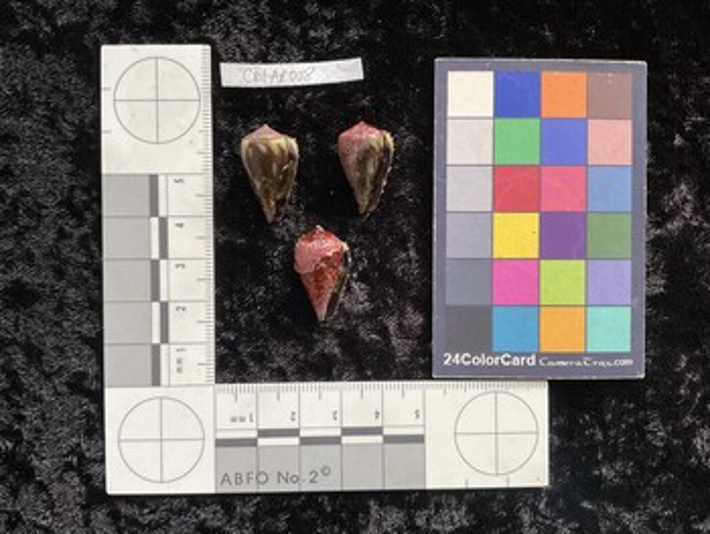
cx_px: 355
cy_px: 267
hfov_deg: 61.6
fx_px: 595
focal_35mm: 29
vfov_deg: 48.3
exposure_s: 1/60
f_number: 1.8
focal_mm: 3
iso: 100
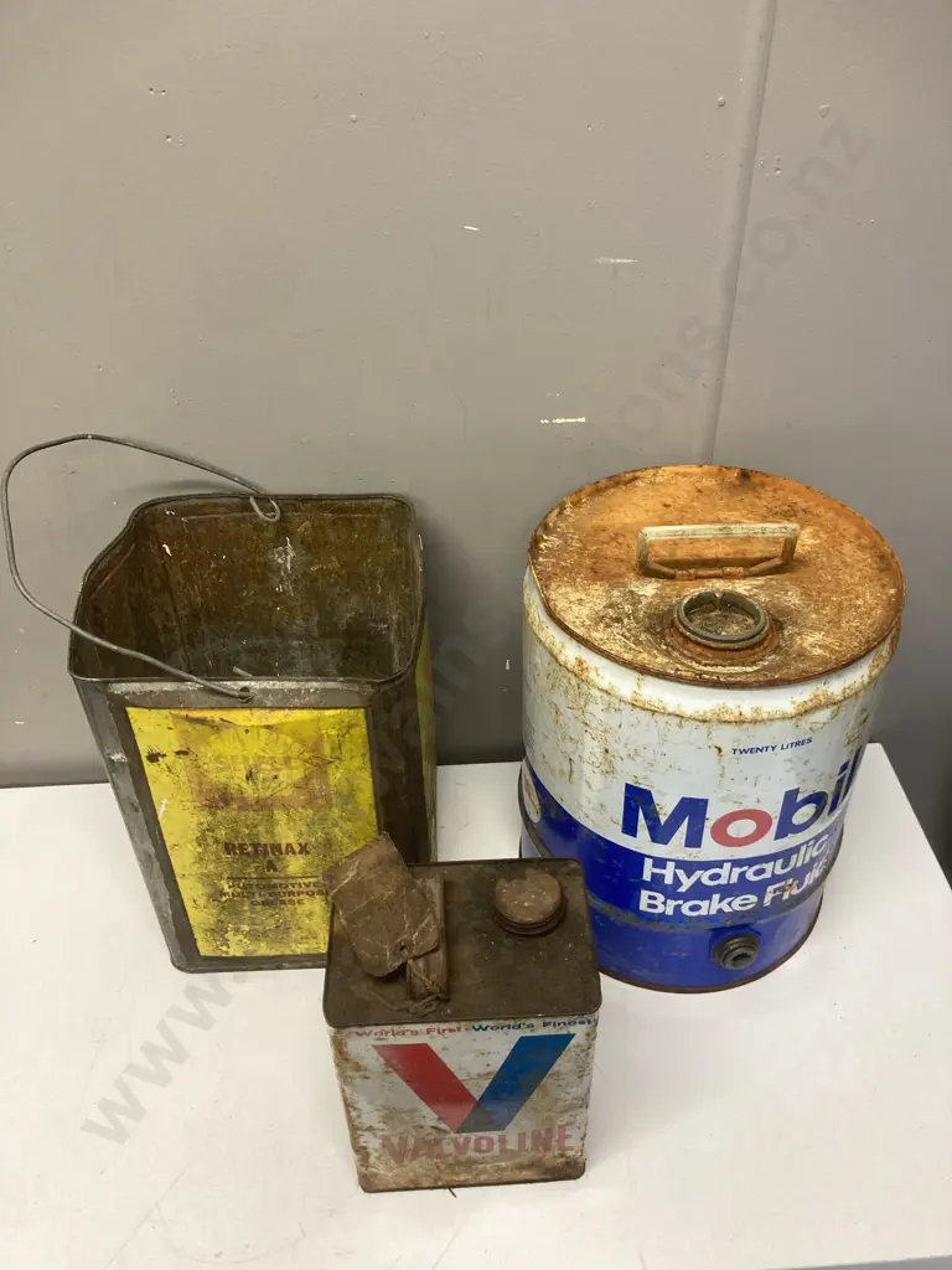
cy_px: 635
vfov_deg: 63.4
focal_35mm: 28
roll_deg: -0.6
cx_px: 476
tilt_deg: -38.1
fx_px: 1027
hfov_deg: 49.7
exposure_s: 1/50
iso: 80
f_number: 1.8
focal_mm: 3.99
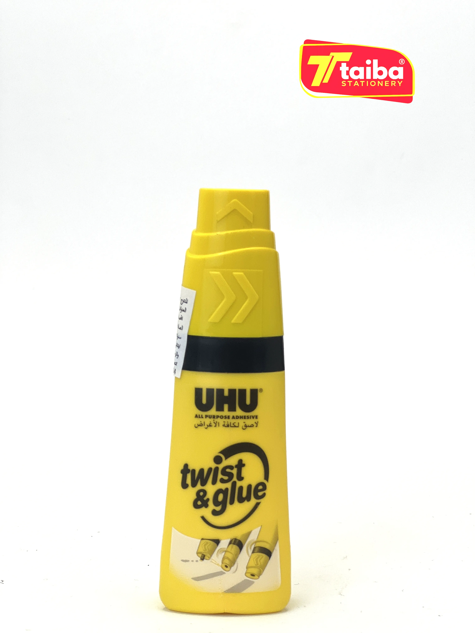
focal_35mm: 77
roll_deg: -0.2
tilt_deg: -5.8
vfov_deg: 25.3
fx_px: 1409
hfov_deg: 19.1
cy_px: 316
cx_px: 238
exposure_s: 1/293
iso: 25
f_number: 2.8
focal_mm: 9
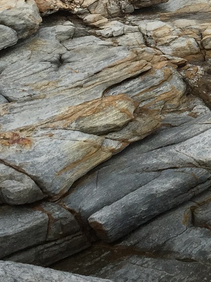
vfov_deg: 17.9
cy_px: -41
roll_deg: -0.6
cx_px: 332
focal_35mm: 105
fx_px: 854
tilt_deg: -4.4
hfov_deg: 13.2
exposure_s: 1/2475
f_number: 2.2
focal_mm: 4.15
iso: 32
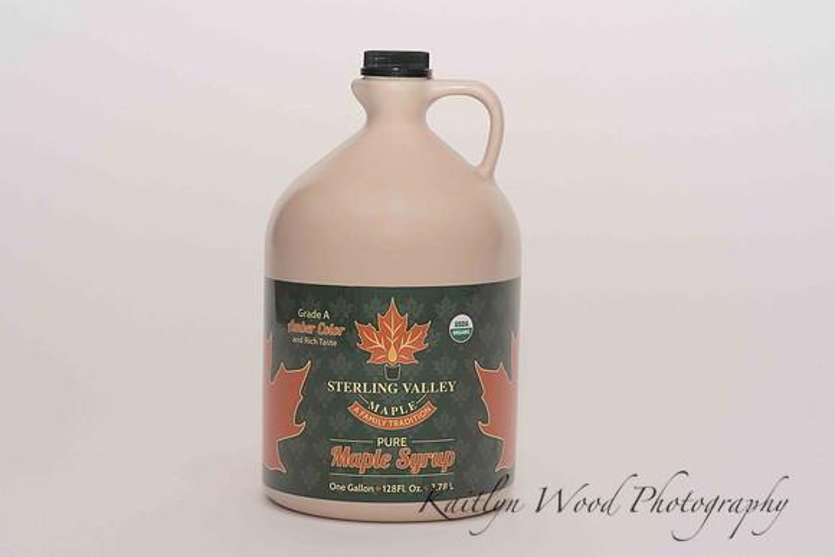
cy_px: 278
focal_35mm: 85
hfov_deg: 23.9
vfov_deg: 16.1
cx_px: 418
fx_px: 1972
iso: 400
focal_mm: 85
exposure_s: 1/100
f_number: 13
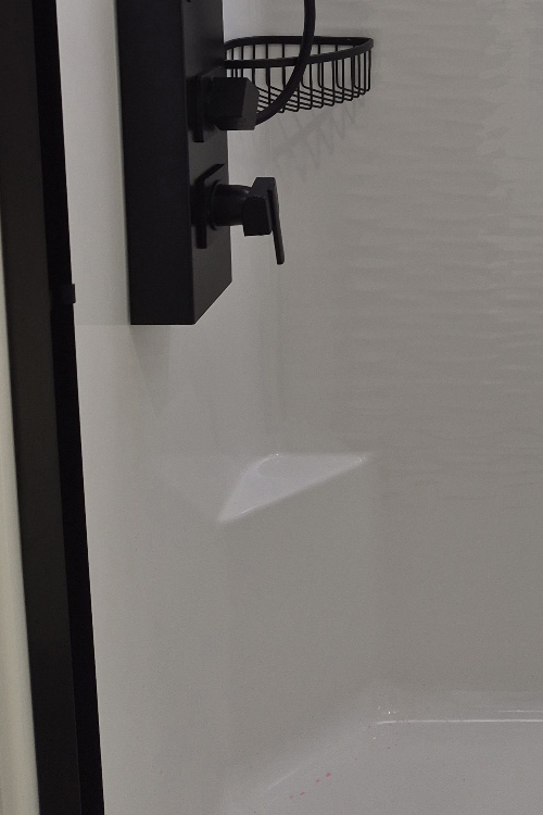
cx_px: 523
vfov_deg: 35.3
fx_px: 1154
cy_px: 2
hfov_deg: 25.4
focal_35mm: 51
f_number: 1.8
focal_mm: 5.4
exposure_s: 1/182
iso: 80
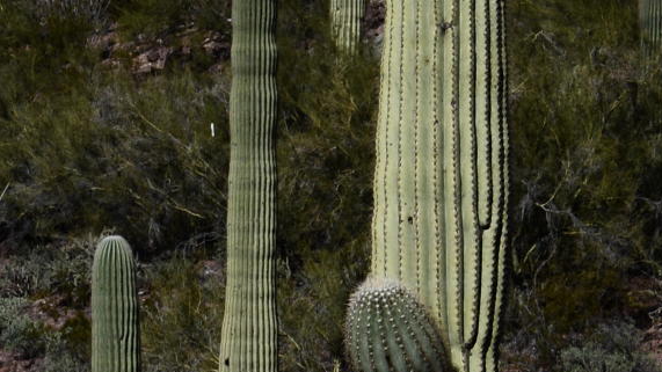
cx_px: 1515
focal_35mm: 454
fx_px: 7964
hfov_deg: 4.7
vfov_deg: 2.7
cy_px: -241
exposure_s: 1/500
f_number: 11
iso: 110
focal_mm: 55
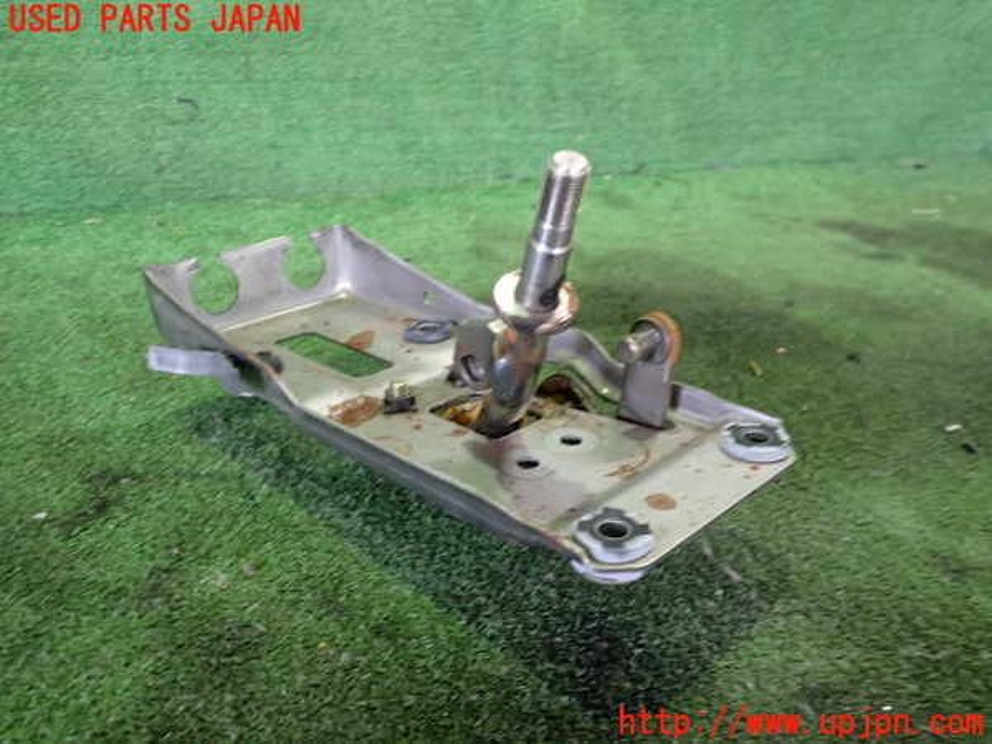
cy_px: 372
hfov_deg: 60.0
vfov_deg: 46.8
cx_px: 496
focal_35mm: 30
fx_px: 860
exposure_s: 1/30
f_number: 2.3
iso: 400
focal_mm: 5.4
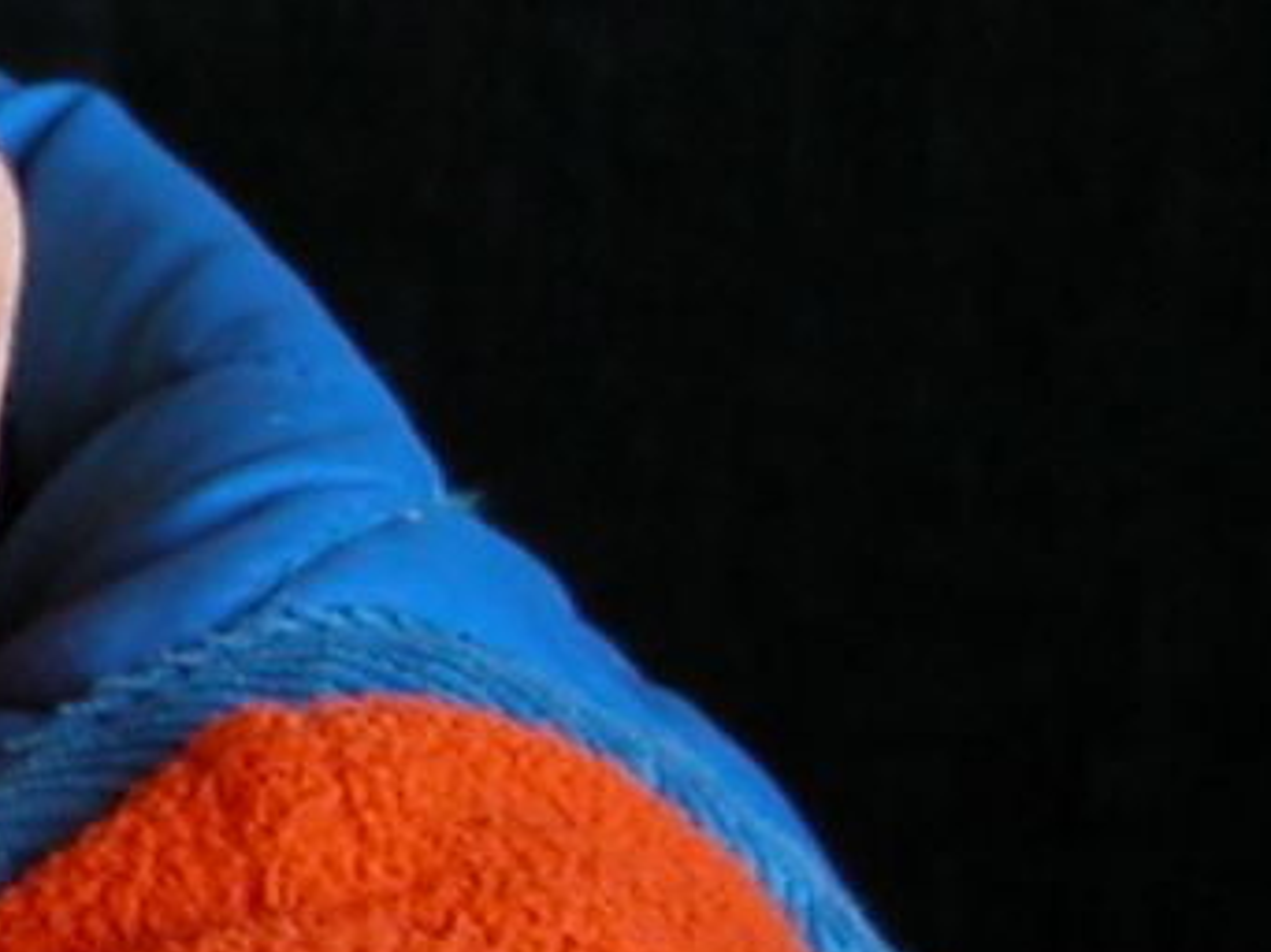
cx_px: -2248
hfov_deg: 4.2
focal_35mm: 457
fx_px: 16768
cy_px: 703
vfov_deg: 3.2
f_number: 3.2
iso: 100
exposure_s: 1/14
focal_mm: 15.7
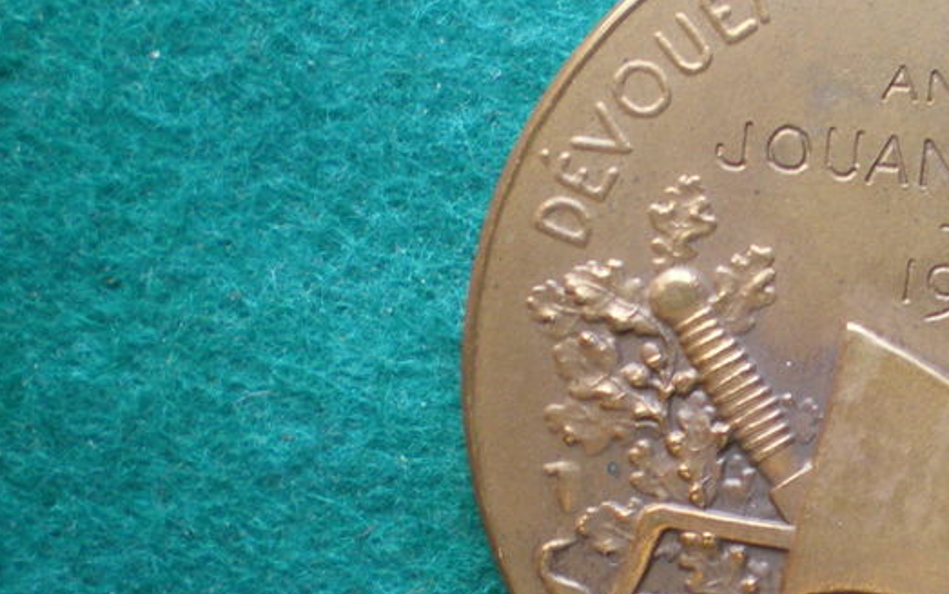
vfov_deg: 16.9
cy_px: 445
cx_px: 869
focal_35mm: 77
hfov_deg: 25.9
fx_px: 1992
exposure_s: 1/50
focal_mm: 6.3
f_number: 3.1
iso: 160
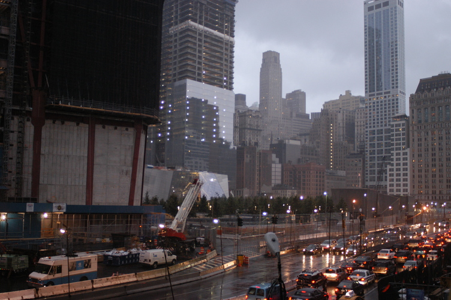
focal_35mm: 42
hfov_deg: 46.4
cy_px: 150
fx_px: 526
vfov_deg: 31.8
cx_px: 226
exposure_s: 1/80
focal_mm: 28
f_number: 2.8
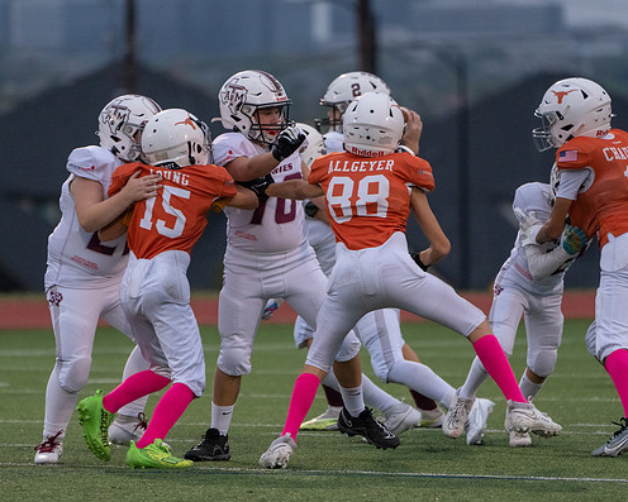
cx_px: 292
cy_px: 246
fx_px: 9983
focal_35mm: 537
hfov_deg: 3.6
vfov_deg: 2.9
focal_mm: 400
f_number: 5.6
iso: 4000
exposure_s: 1/1000
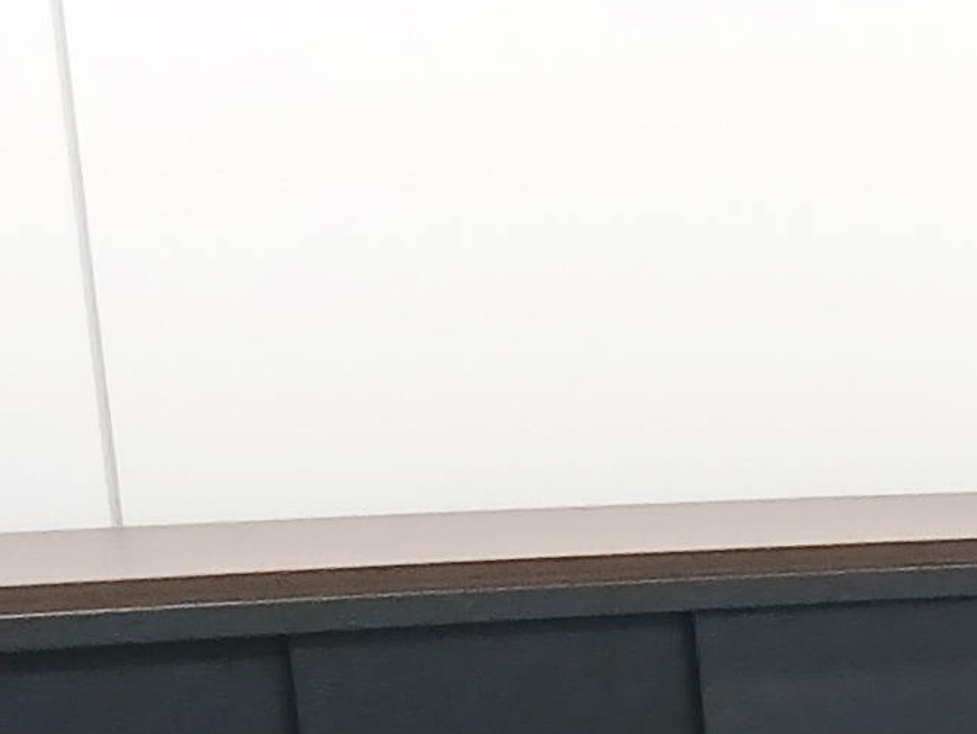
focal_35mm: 158
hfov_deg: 10.3
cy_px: 1440
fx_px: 4462
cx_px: 2593
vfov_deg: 8.9
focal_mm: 3.86
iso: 80
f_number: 1.8
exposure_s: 1/50
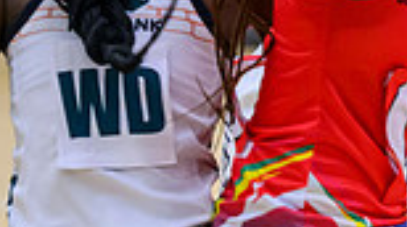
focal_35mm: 656
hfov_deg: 3.3
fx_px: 7067
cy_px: -126
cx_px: 907
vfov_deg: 1.8
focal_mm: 135
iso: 4000
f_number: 3.2
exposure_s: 1/1000
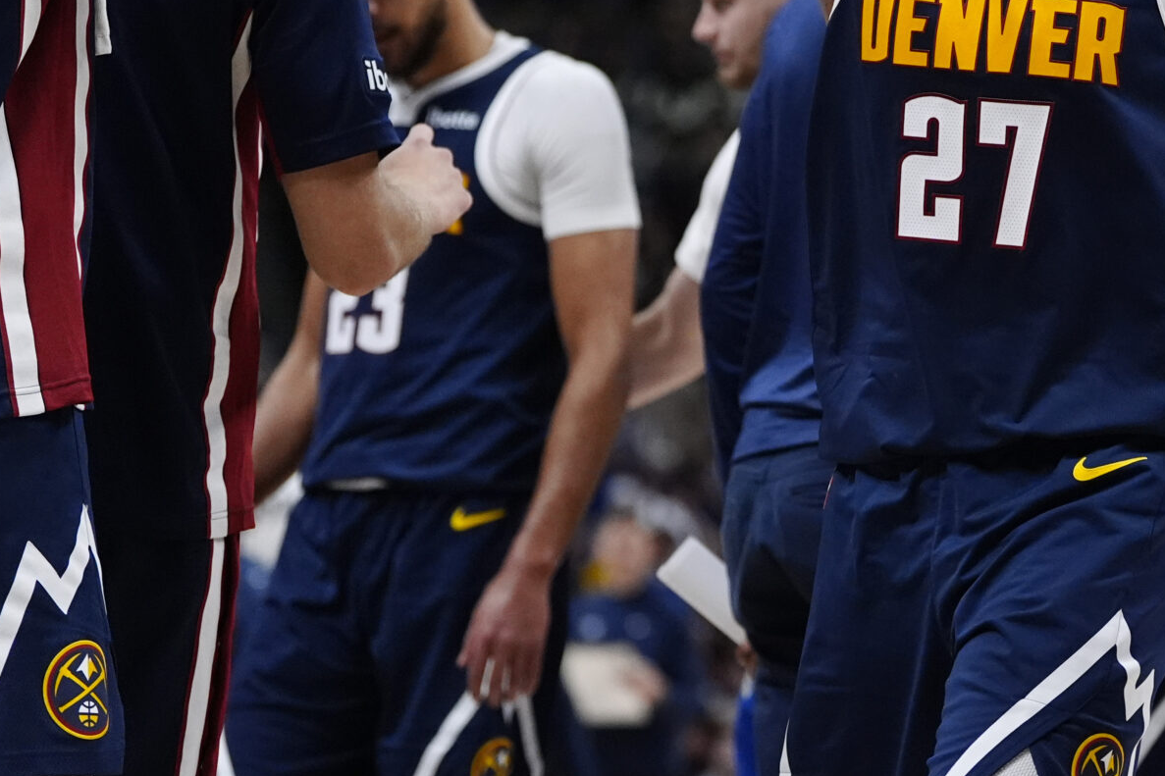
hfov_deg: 9.3
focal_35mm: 220
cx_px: 1030
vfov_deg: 6.2
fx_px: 7118
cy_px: 24
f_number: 2.8
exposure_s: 1/2500
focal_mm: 102
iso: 4000
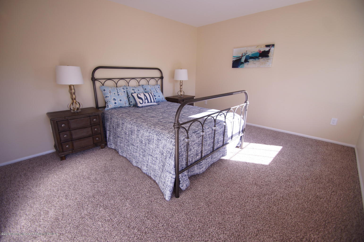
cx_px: 182
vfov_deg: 77.1
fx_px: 151
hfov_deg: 100.5
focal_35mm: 15
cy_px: 121
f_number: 3.5
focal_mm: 10
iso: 100
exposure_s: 1/80
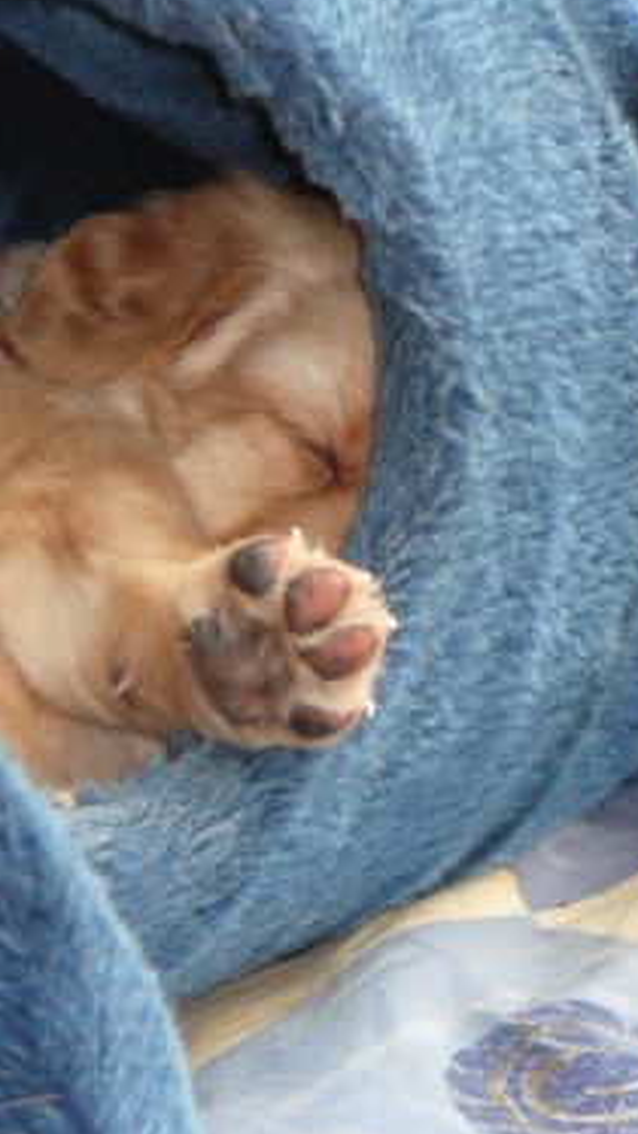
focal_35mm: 277
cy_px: 608
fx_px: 8325
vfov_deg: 7.8
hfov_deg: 4.4
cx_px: 289
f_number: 4
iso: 160
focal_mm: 22
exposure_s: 1/30
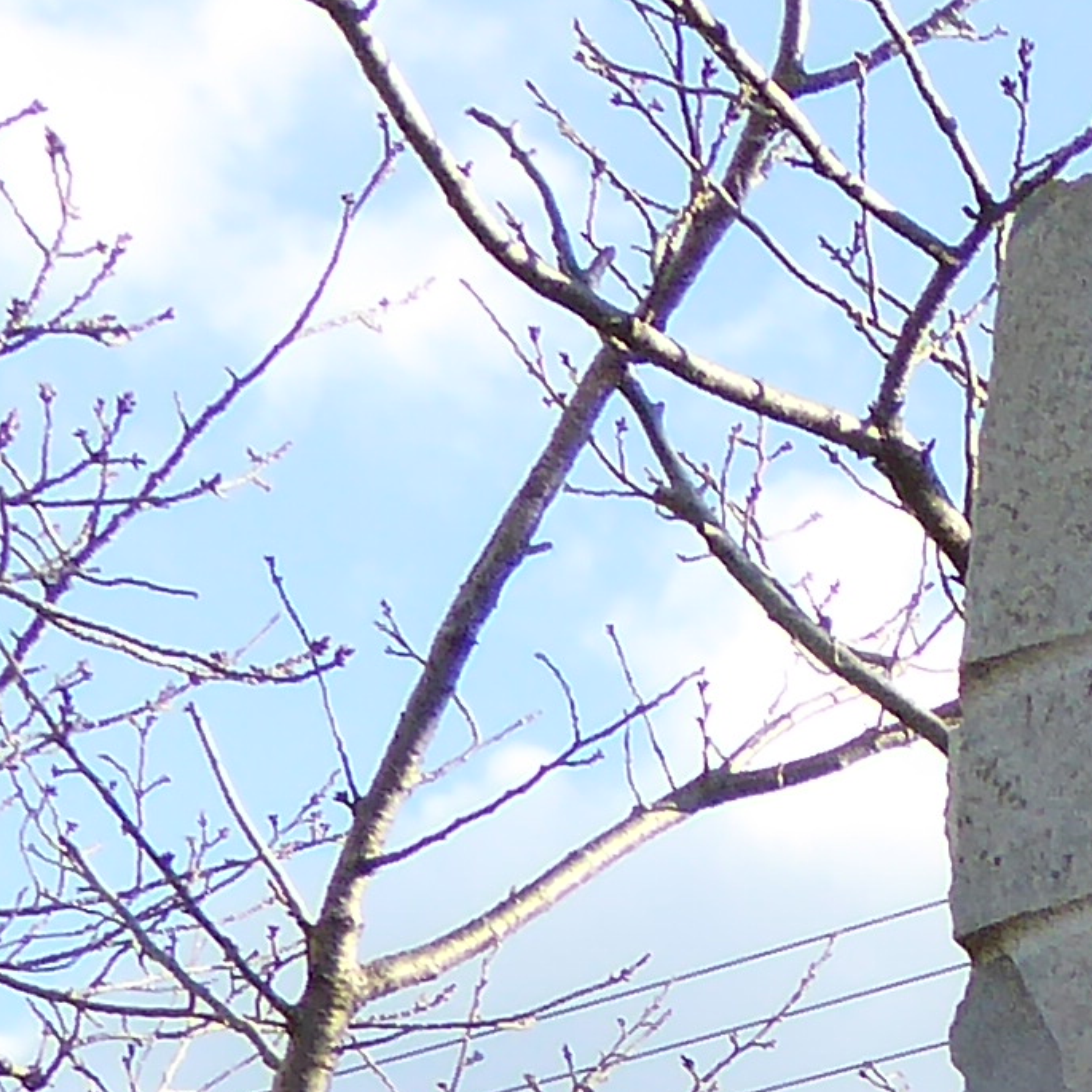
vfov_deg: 9.9
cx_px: 2951
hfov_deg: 9.4
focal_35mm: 158
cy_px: 2485
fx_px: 5639
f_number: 3.3
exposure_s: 1/400
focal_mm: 4.3
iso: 100
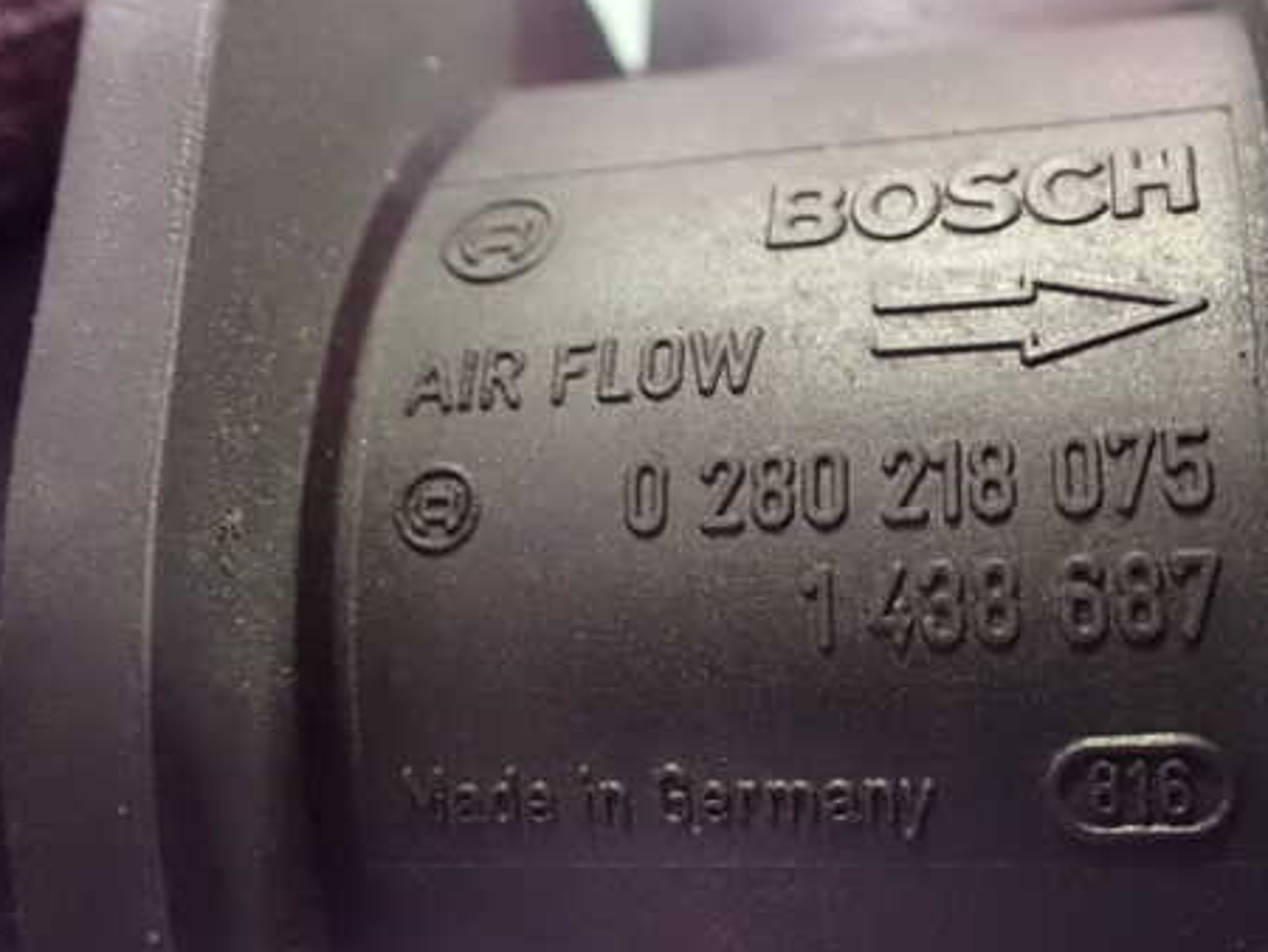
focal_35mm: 40
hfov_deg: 46.2
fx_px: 1466
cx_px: 828
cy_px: 532
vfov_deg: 35.9
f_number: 2.3
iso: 1600
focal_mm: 5.4
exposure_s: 1/25
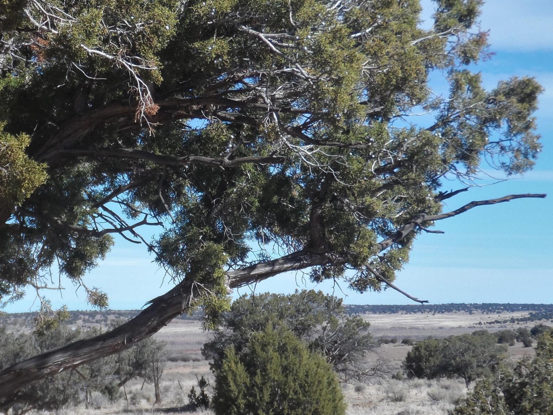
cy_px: 260
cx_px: 115
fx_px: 2237
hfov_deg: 14.0
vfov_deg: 10.6
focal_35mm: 140
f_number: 4.3
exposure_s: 1/500
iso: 80
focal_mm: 11.9
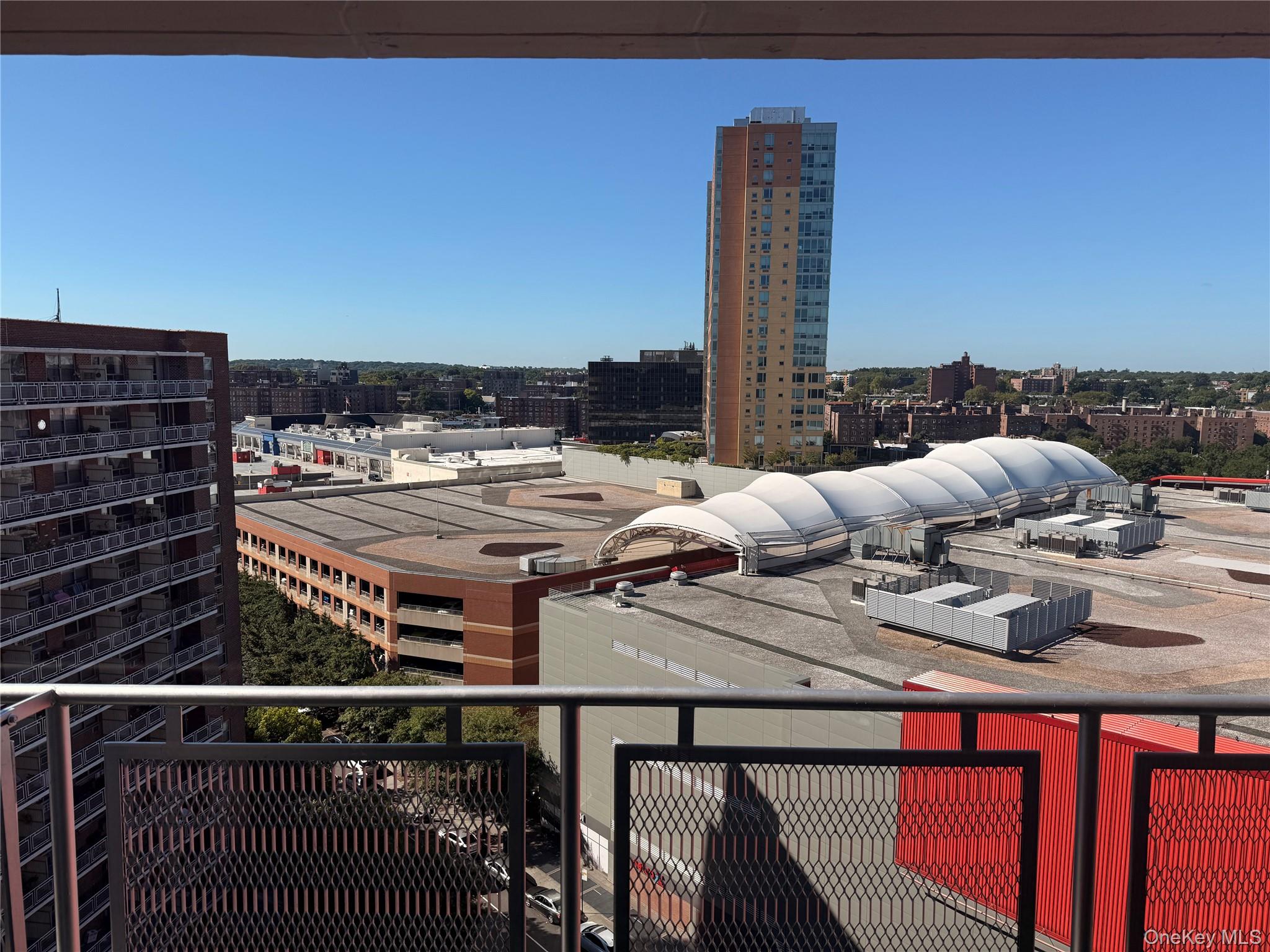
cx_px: 635
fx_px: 881
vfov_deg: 56.8
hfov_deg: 71.6
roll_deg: -0.5
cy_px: 476
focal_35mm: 24
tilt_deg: -6.2
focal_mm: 6.76
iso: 80
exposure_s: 1/4975
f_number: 1.78
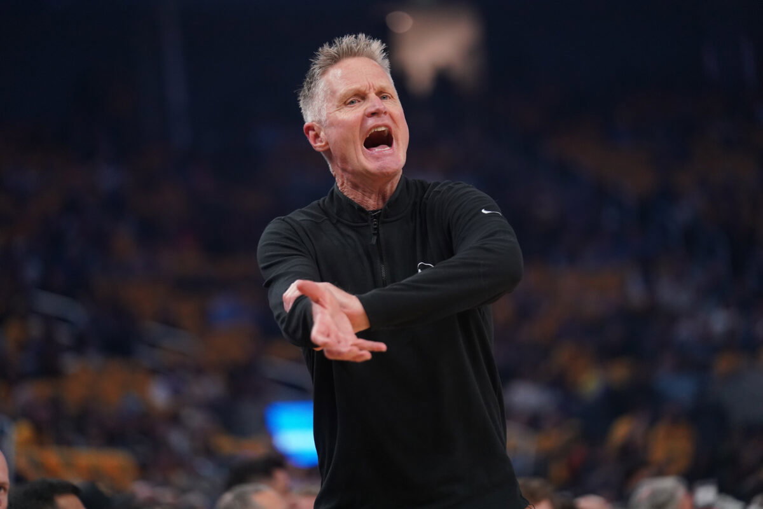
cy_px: 254
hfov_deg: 12.9
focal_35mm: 159
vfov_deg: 8.6
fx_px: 3370
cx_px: 382
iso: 3200
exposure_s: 1/2000
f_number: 2.8
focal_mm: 159
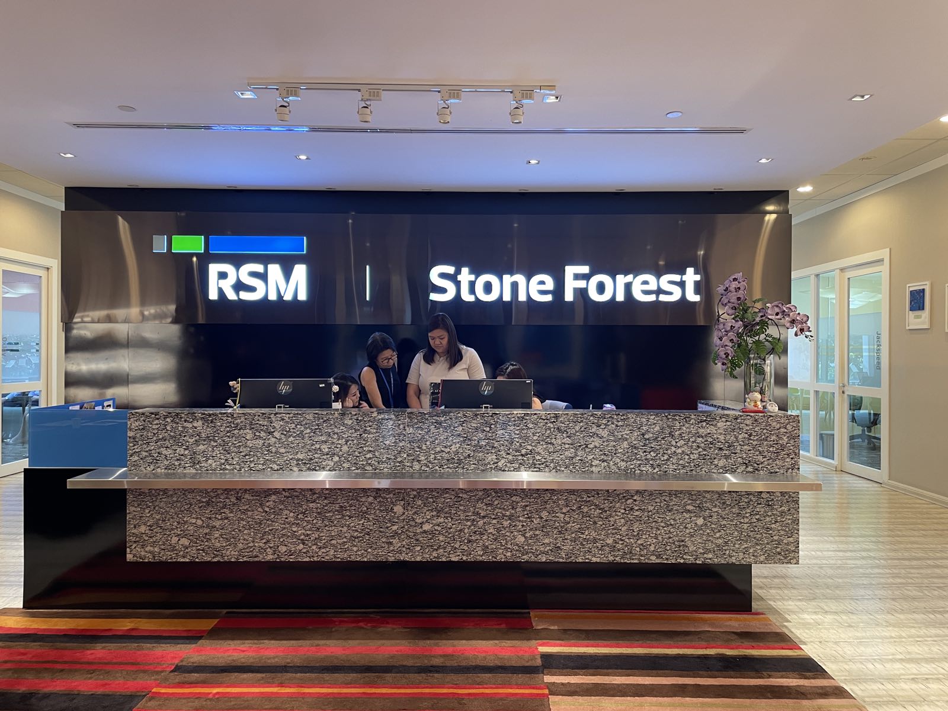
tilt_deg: -0.3
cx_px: 474
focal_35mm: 26
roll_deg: -0.3
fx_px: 712
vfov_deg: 53.1
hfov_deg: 67.3
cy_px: 356
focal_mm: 4.2
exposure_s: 1/50
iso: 80
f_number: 1.6
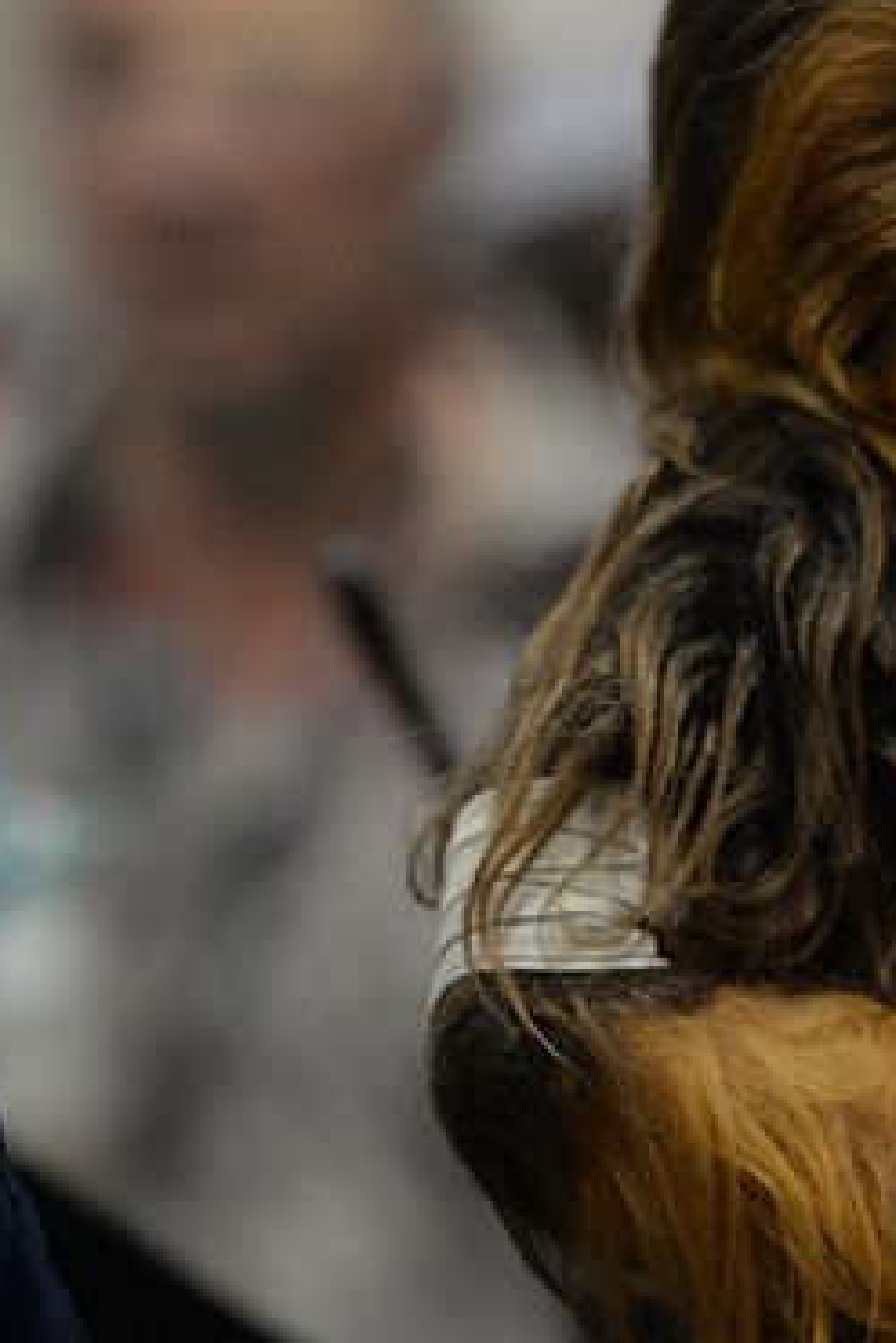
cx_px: -482
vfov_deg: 12.4
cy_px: 1633
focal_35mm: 162
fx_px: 6042
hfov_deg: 8.3
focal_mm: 50
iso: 1600
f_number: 3.5
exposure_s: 1/100
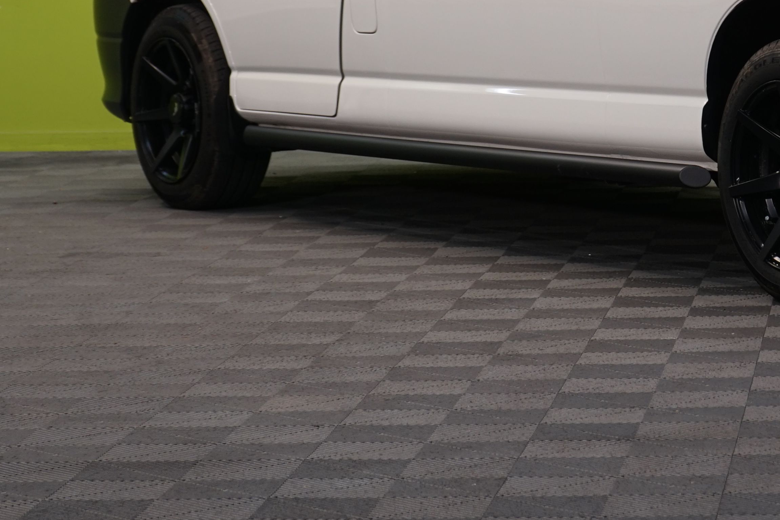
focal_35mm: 159
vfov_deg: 8.6
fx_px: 3445
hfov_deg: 12.8
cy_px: -58
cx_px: 789
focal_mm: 61
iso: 250
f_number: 5.6
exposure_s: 1/30
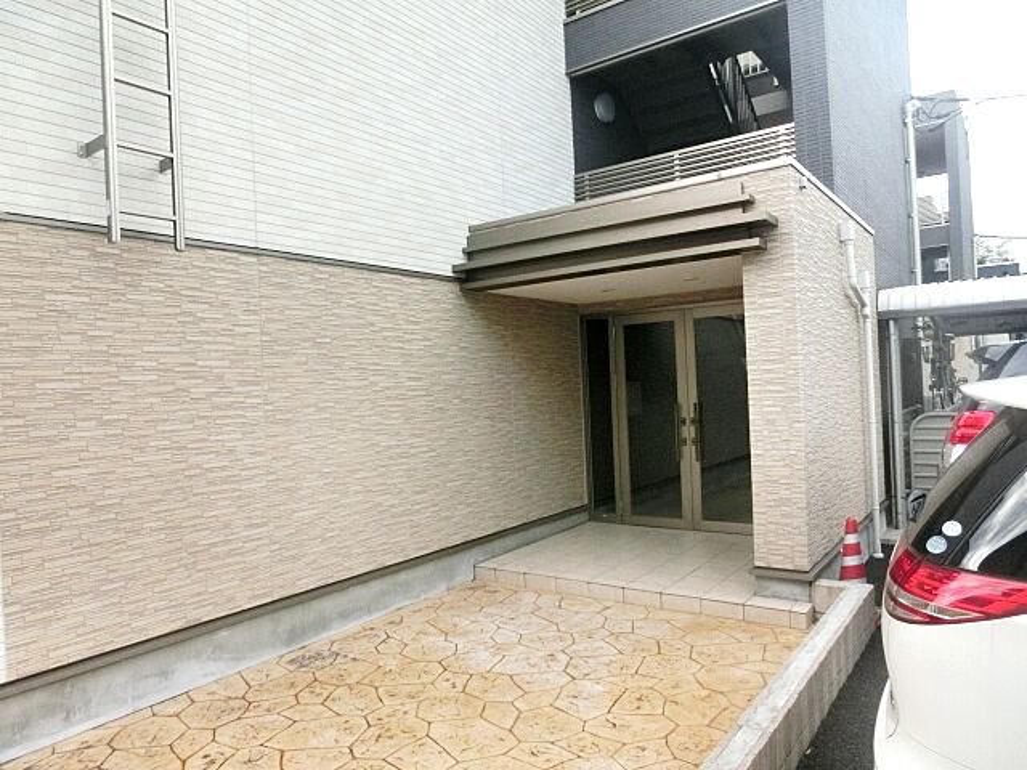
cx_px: 514
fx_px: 712
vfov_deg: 56.8
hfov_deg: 71.6
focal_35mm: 24
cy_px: 385
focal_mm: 4.24
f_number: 3
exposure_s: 1/1000
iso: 125
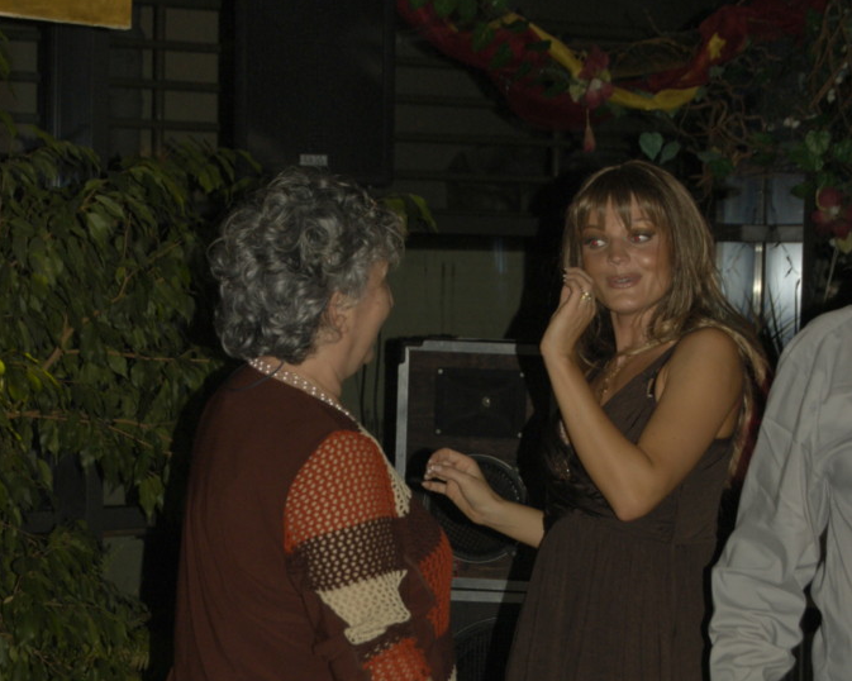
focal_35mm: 118
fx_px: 2967
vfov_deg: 13.0
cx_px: 423
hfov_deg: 16.3
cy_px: 520
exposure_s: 1/60
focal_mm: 55
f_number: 5.6
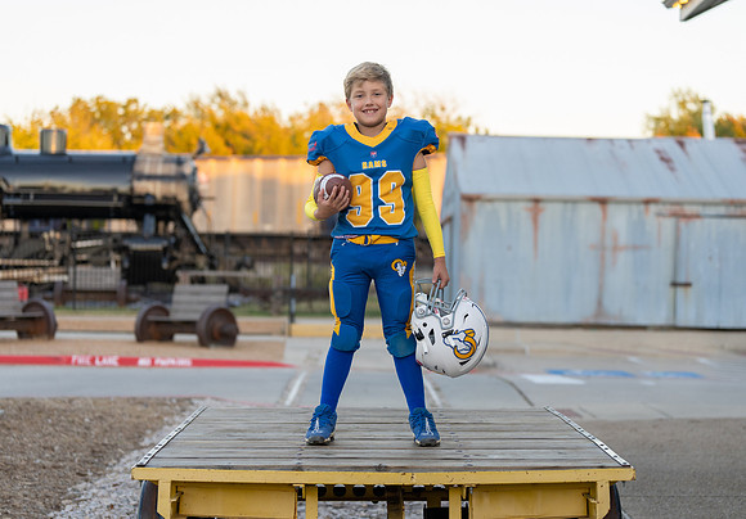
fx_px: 1580
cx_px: 391
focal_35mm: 75
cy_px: 259
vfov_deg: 18.7
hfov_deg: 26.6
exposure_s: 1/320
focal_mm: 70
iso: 400
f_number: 2.8
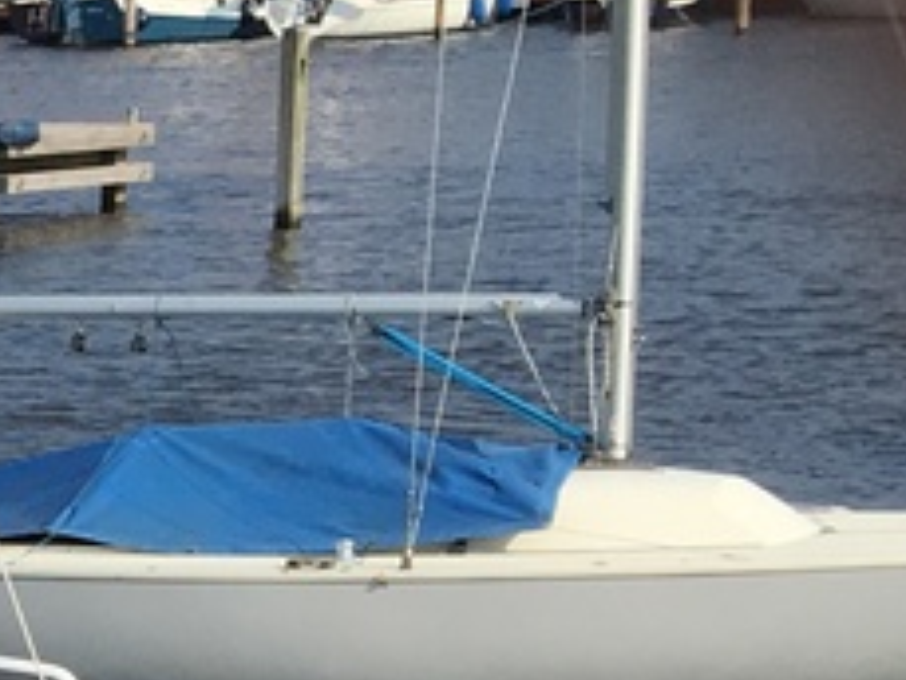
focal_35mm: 152
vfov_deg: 9.4
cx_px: -1187
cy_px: 1170
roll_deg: +2.6
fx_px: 3980
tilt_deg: -15.9
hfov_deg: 11.1
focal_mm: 4.15
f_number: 2.2
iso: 25
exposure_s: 1/1748
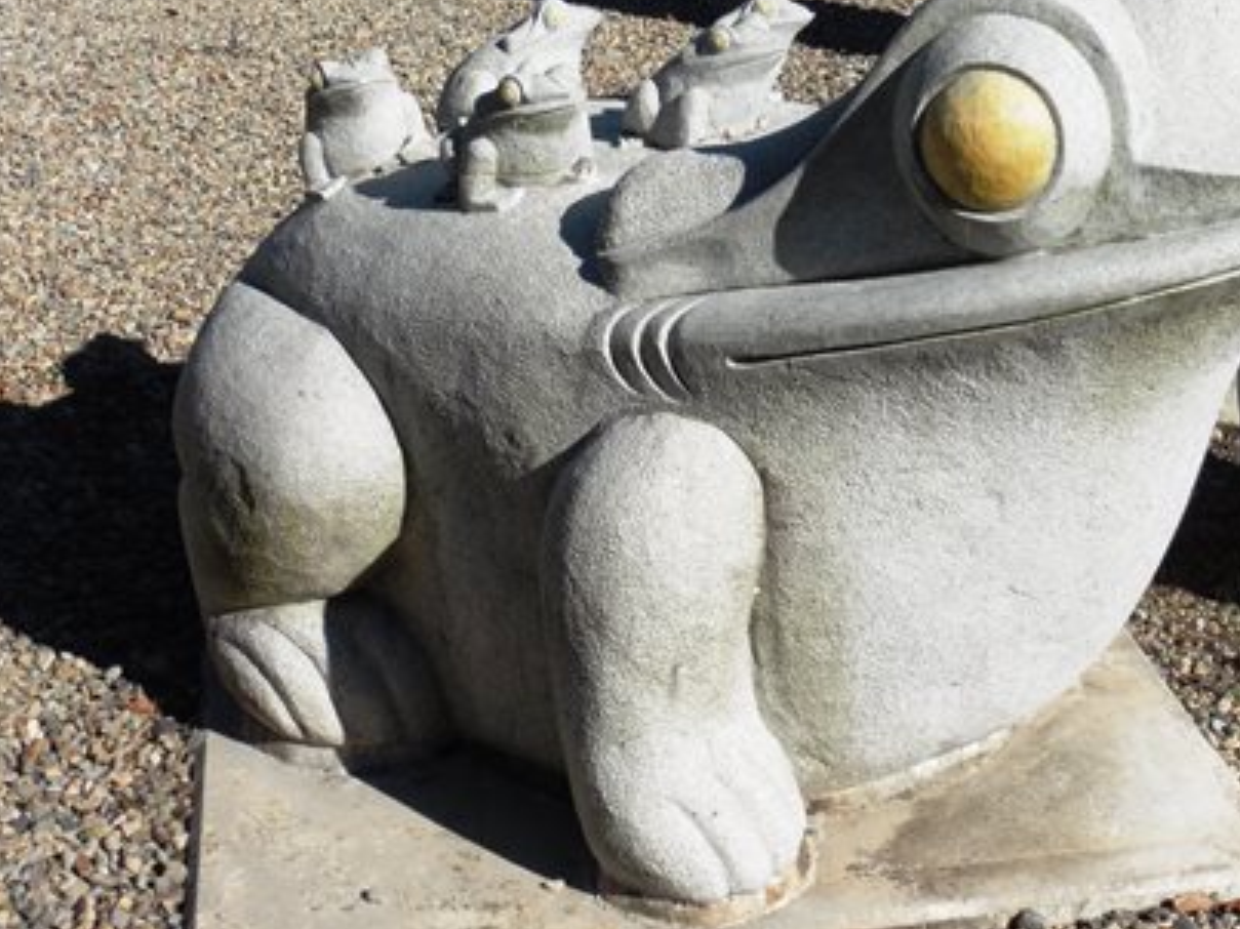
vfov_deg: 23.6
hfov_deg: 31.2
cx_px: 717
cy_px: 345
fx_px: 2220
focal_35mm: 62
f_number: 5
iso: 100
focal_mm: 6.9
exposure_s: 1/1000
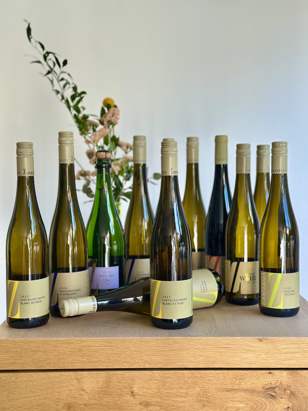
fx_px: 569
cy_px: 206
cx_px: 154
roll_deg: +0.3
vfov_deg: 39.7
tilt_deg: -3.8
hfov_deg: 30.3
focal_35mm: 48
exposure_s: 1/73
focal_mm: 6.86
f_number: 1.78
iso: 125
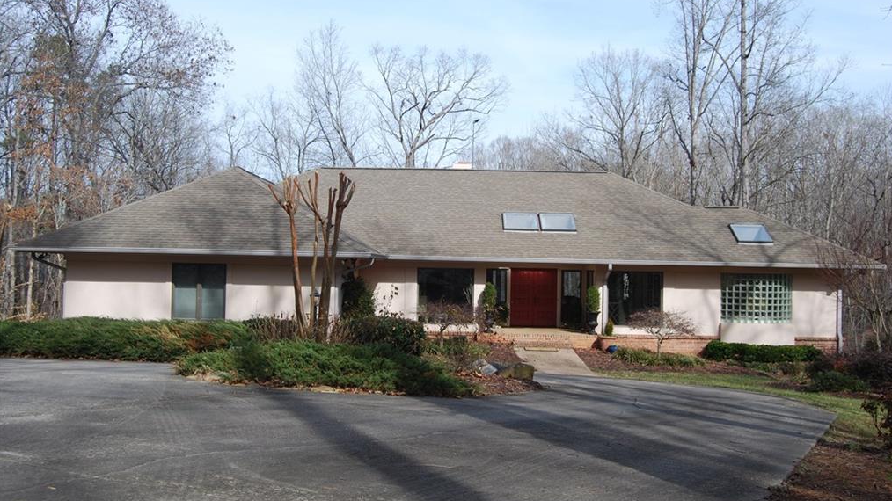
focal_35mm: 37
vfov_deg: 32.4
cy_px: 232
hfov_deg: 54.6
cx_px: 449
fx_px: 864
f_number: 7.1
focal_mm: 23
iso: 100
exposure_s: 1/200
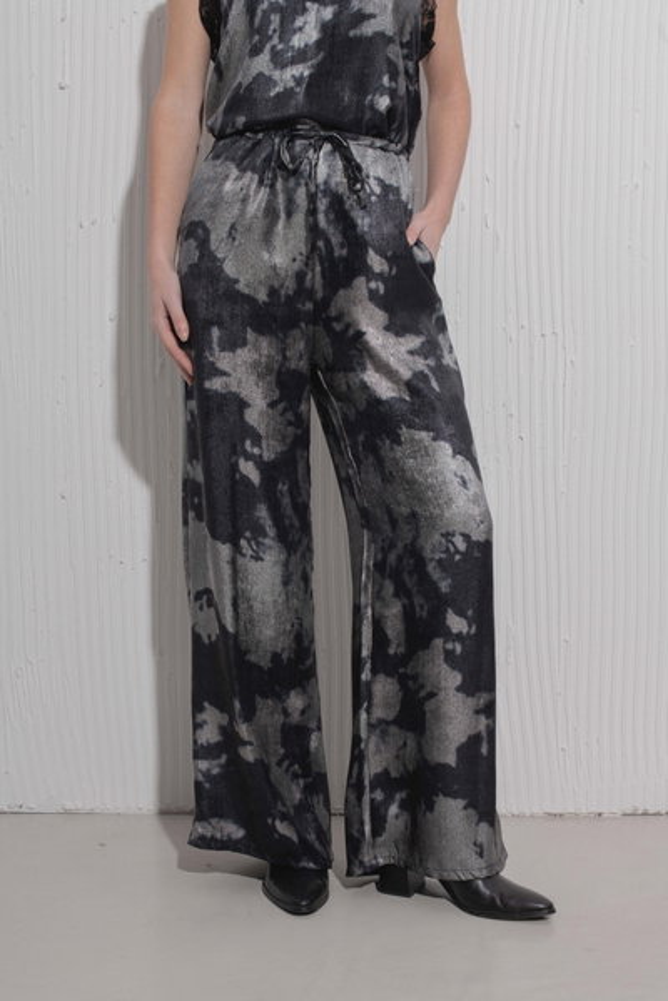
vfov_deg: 39.6
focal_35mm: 50
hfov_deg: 27.0
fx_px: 1392
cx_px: 334
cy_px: 500
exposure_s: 1/160
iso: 100
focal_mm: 50
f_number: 8
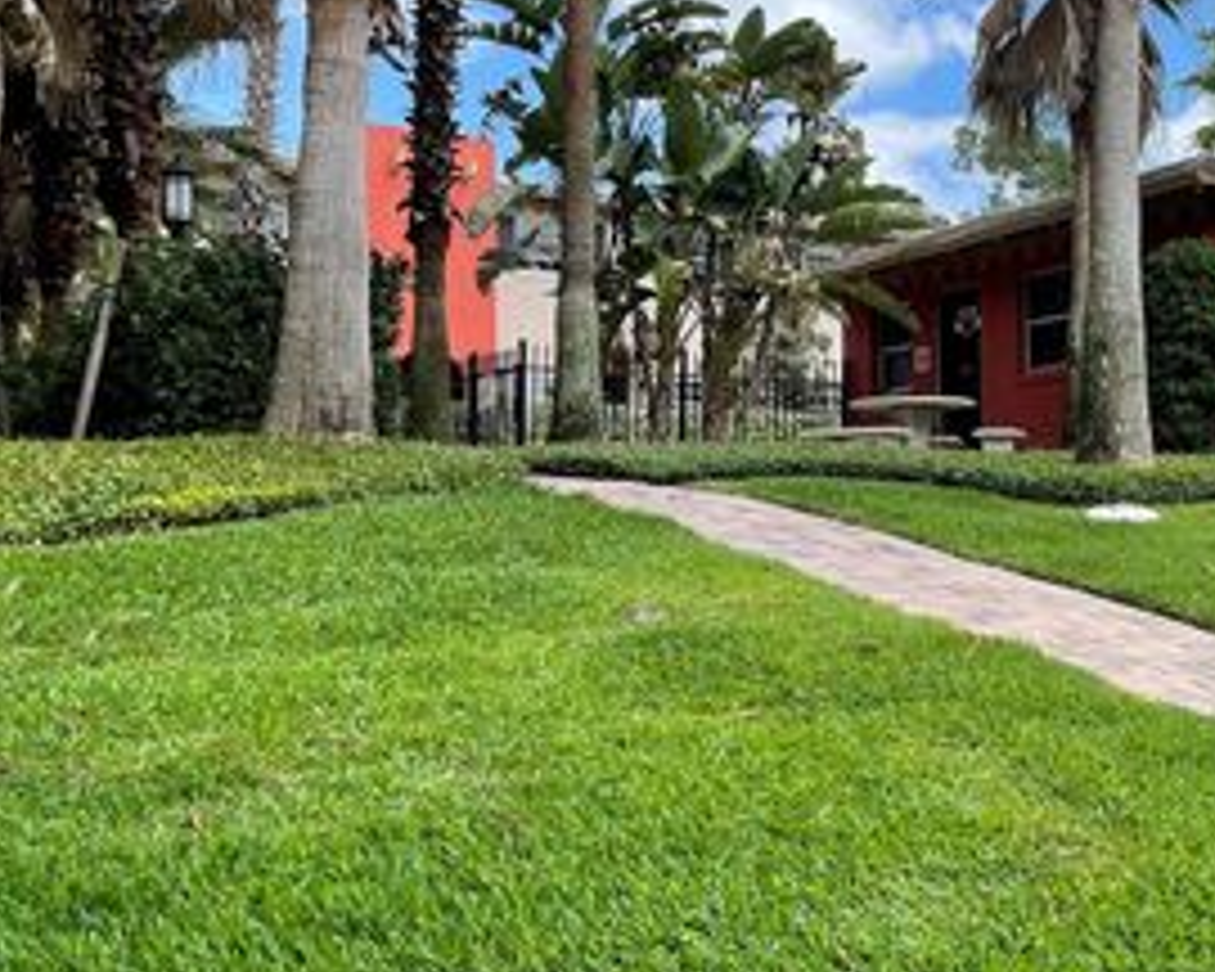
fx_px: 1690
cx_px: 1098
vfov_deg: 32.1
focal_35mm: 47
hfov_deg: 37.0
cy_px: 430
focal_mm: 5.1
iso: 32
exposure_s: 1/1098
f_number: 1.6
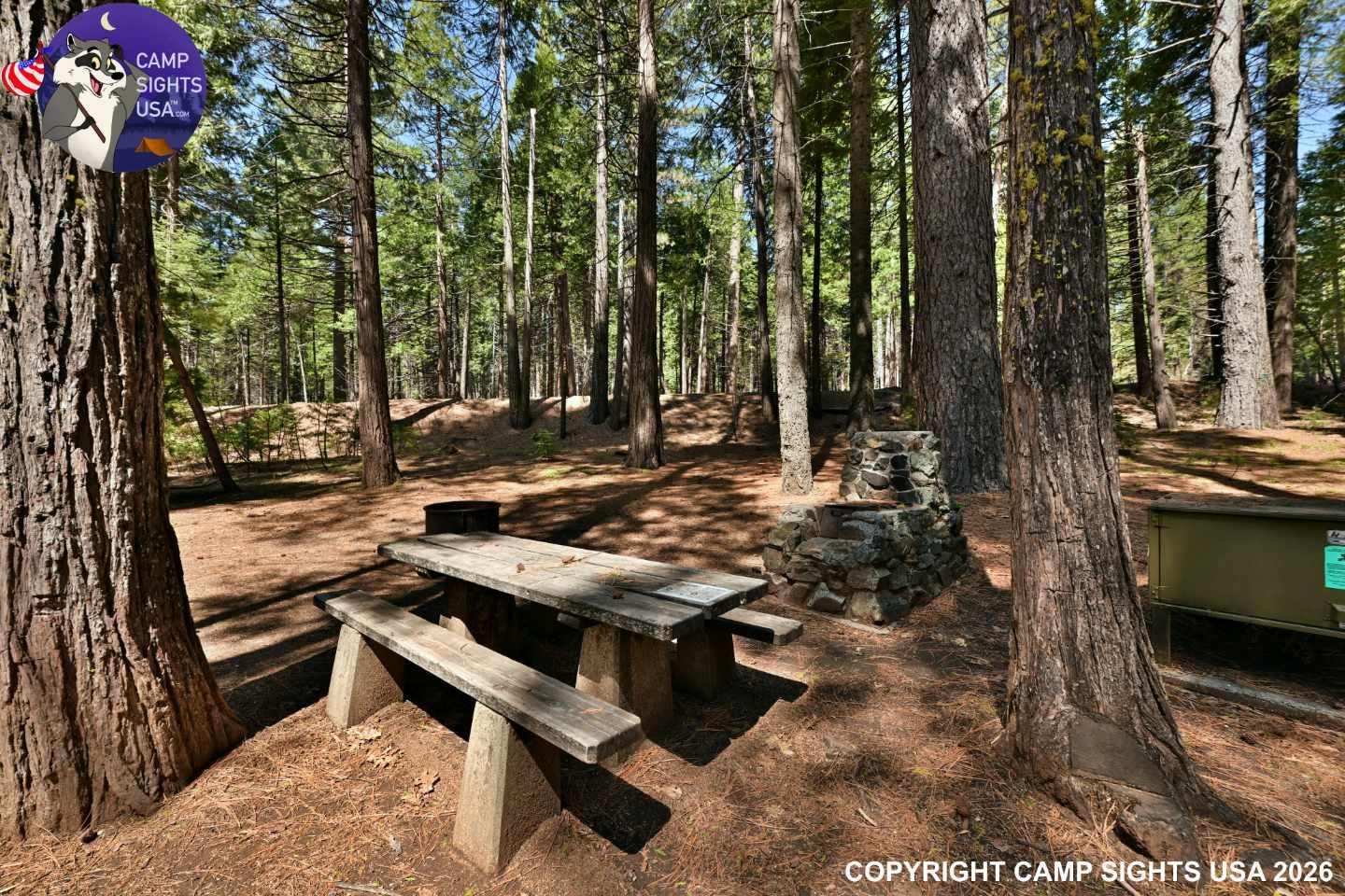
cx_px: 672
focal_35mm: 14
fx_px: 523
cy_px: 448
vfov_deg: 81.2
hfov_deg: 104.3
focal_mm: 14
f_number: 8
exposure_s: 1/125
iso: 100
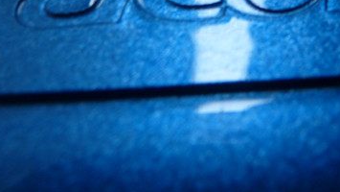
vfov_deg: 21.3
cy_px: -29
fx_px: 478
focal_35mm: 53
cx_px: 207
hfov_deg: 39.0
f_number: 2.8
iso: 200
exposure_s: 1/6
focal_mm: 4.8
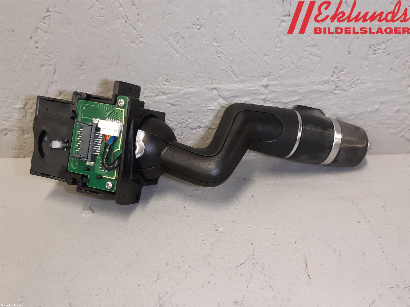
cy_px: 154
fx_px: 308
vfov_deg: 53.1
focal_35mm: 26
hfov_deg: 67.3
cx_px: 205
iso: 160
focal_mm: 3.93
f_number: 1.7
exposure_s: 1/50
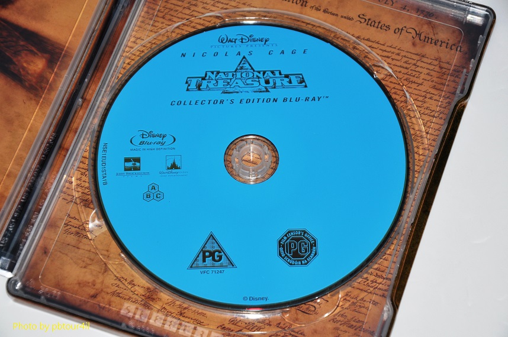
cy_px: 168
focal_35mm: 112
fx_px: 1586
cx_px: 254
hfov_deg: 18.2
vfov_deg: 12.1
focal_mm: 75
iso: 200
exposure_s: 1/30
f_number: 5.6
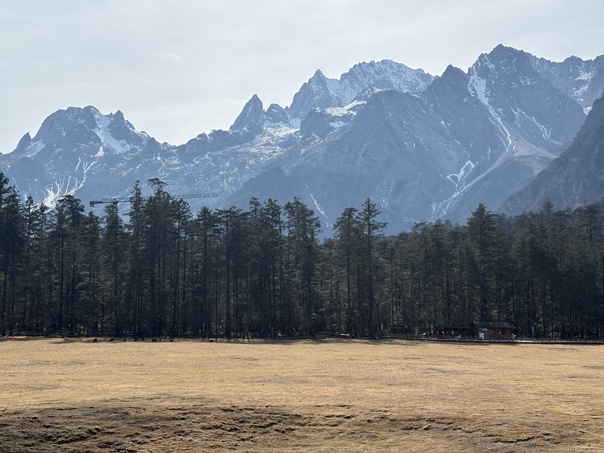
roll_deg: -0.1
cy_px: 226
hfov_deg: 36.8
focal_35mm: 52
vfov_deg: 28.0
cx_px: 302
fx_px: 907
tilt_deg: +8.0
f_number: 1.6
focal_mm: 5.96
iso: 40
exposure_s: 1/4630
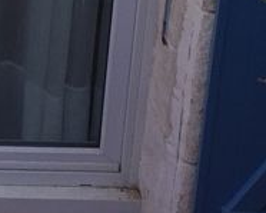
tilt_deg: -17.2
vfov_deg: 9.6
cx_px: -93
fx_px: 1197
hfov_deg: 12.2
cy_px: -189
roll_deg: -3.4
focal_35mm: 152
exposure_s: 1/638
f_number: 2.2
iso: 32
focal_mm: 4.15
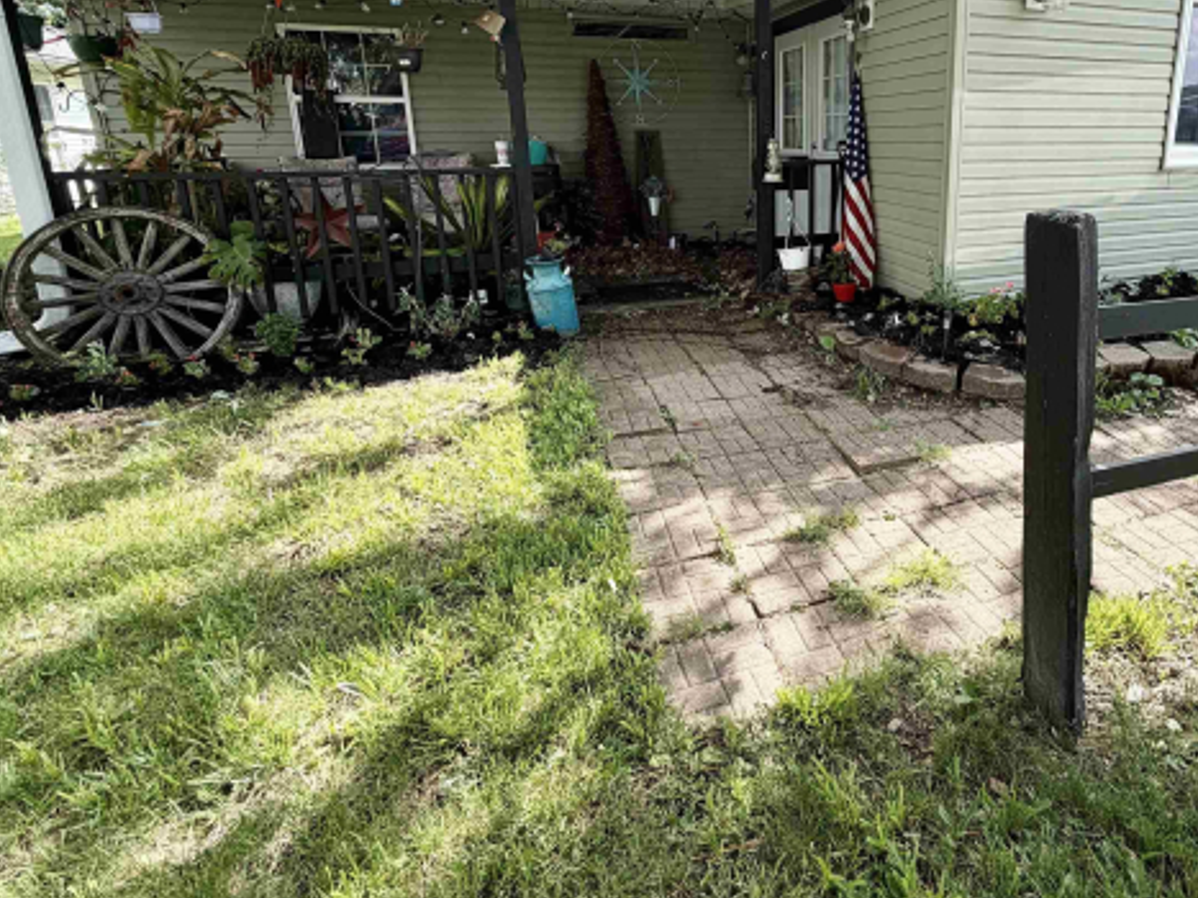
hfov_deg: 79.3
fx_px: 692
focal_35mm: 20
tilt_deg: -13.5
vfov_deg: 64.1
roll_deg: +0.4
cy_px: 292
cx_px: 791
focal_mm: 2.22
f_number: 2.2
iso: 64
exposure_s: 1/486
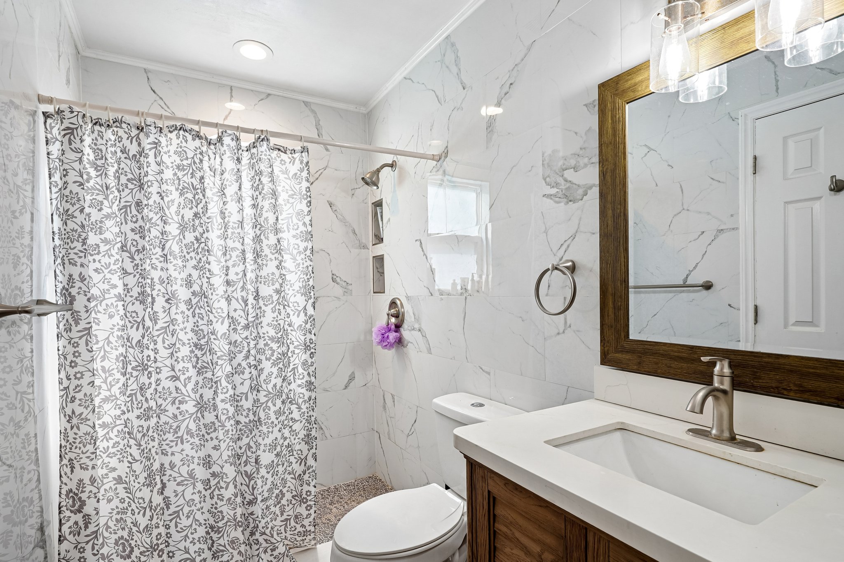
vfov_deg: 70.4
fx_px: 398
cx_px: 422
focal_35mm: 17
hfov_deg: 93.3
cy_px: 281
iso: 64
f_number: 8
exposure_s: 1/6
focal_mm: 17
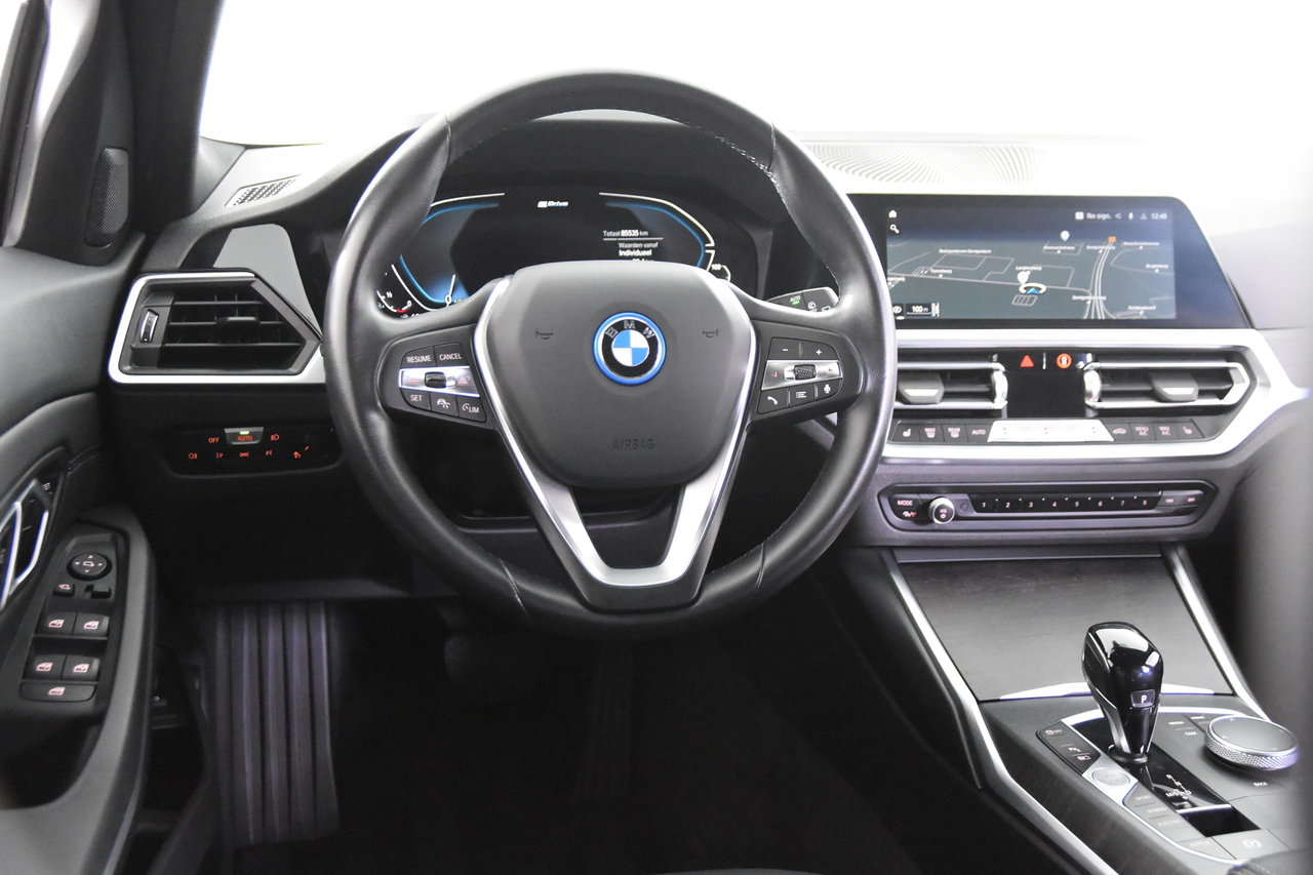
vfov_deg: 34.2
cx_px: 656
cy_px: 438
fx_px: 1422
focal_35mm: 39
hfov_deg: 49.6
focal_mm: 26
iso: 9000
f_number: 3.2
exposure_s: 1/40
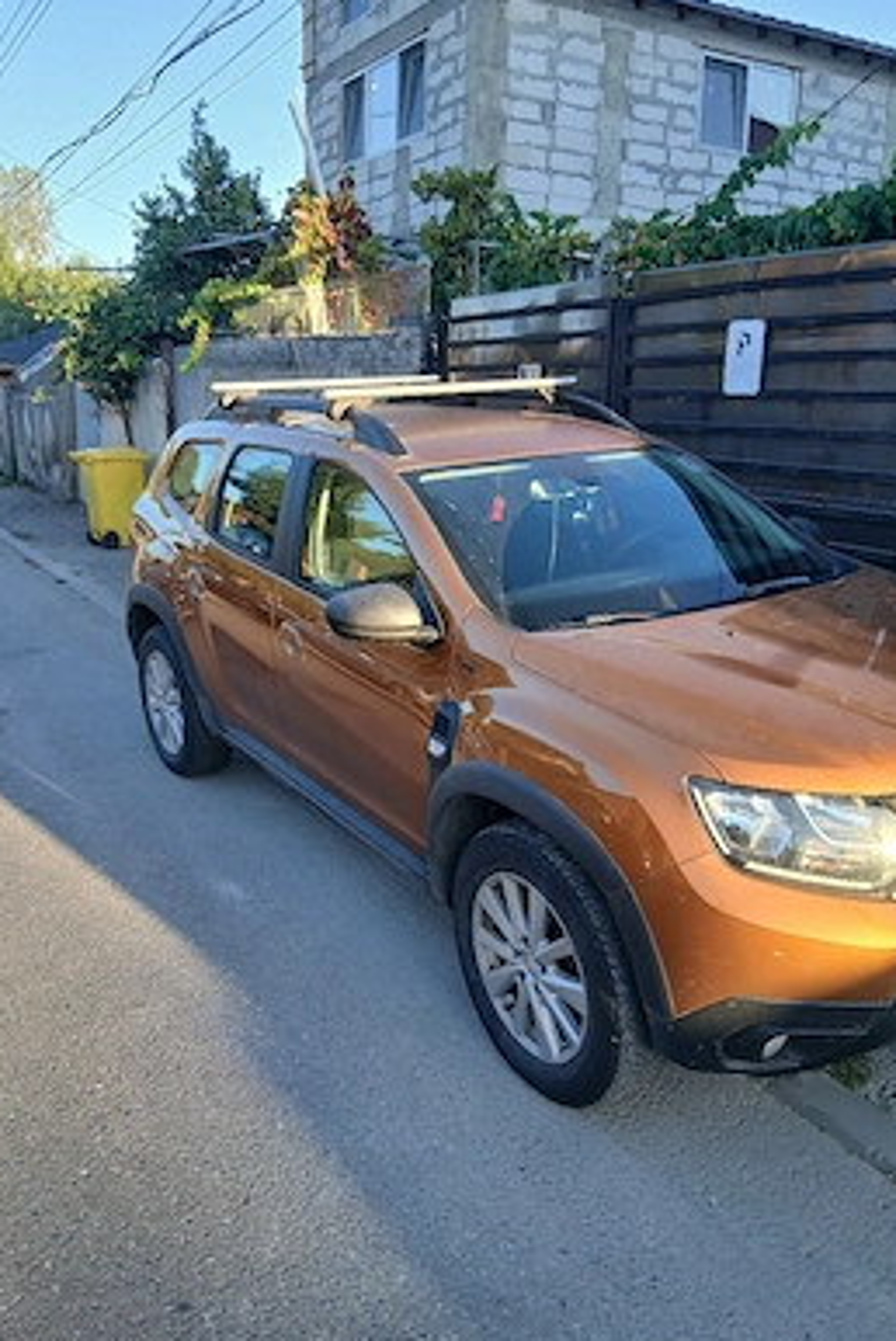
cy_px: 660
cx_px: 434
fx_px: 1043
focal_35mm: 28
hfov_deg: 46.5
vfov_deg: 65.4
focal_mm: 3.98
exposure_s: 1/101
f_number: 1.8
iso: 40
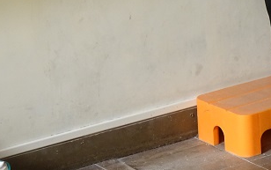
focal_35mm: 182
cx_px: 257
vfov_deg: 7.1
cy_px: -121
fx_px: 1345
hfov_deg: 11.4
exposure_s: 1/60
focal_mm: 9.18
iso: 125
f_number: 4.5
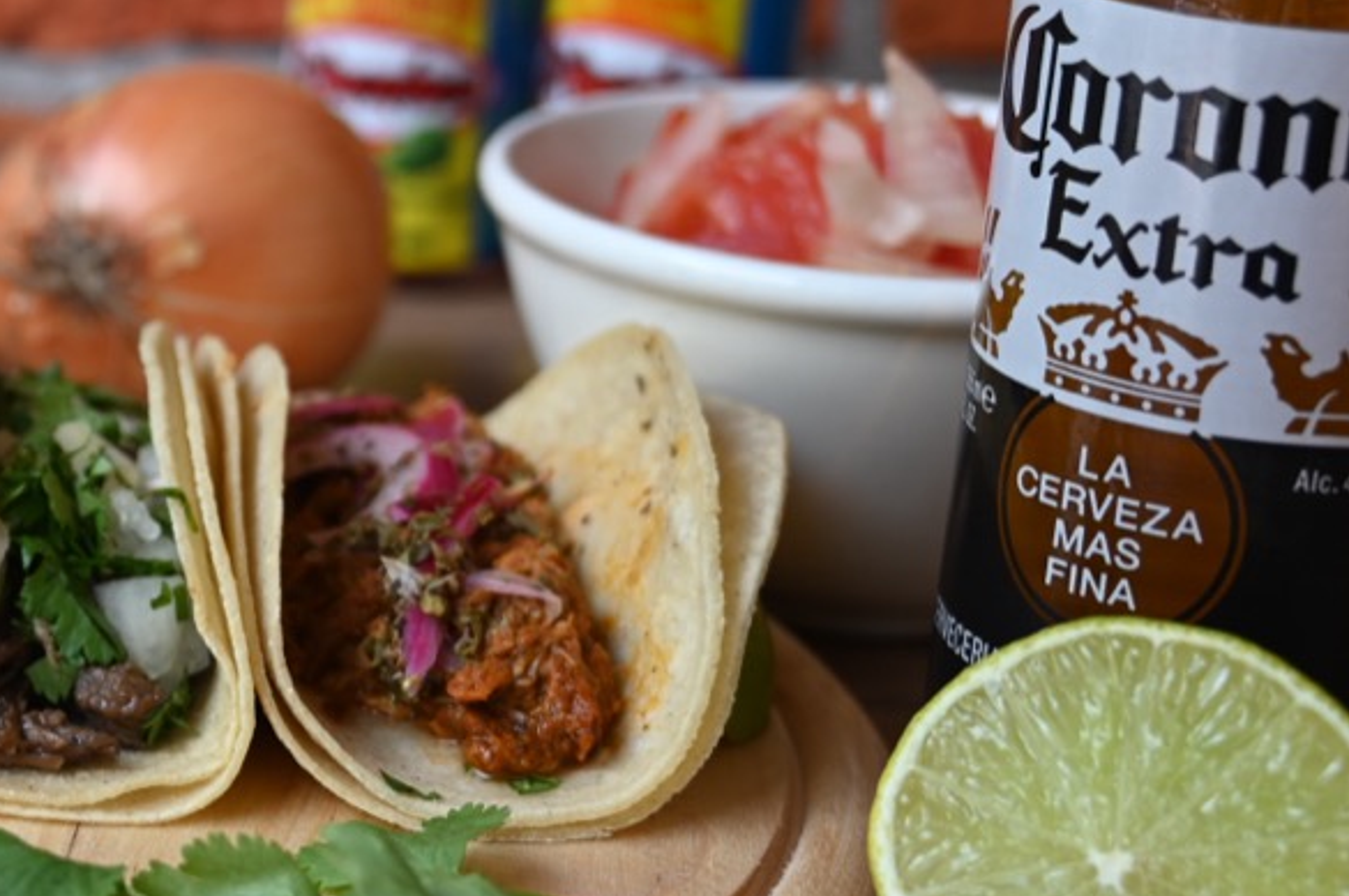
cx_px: -97
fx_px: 3407
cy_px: 436
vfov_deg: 15.0
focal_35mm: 91
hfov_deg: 21.4
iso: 100
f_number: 4
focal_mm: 38
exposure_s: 1/60
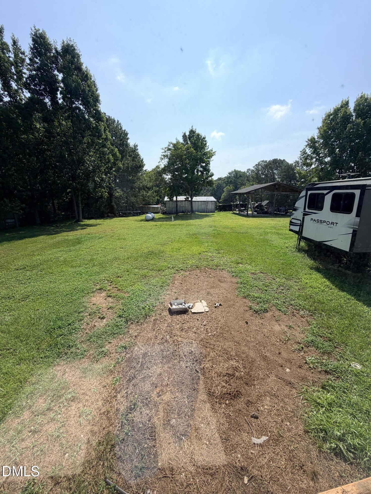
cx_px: 186
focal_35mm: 14
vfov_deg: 102.1
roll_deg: -0.4
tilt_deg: -14.6
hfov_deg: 85.7
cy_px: 247
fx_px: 200
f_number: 2.2
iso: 20
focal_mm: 2.22
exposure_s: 1/1368
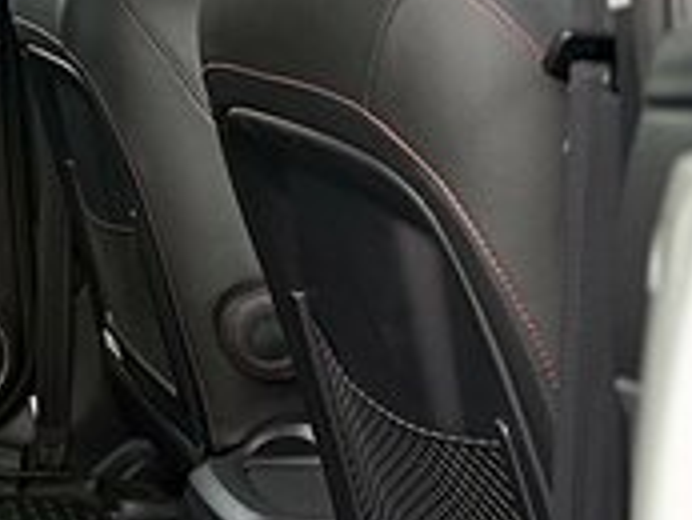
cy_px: 178
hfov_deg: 22.6
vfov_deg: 19.4
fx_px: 1520
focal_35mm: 76
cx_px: -232
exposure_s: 1/233
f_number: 1.78
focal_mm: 6.76
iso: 100
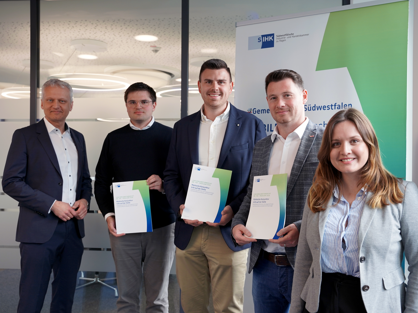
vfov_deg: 37.9
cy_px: 157
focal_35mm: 38
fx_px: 456
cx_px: 210
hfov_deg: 49.2
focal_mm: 34.7
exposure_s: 1/160
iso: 640
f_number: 4
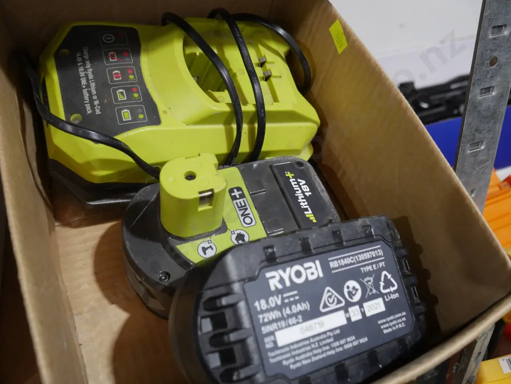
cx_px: 256
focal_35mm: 34
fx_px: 502
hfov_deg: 53.9
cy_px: 192
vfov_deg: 41.8
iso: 800
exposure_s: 1/60
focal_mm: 17
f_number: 4
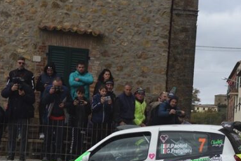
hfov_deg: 17.4
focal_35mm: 118
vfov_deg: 11.6
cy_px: 120
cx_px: 133
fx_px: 790
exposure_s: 1/1600
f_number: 4.5
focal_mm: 70
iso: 800
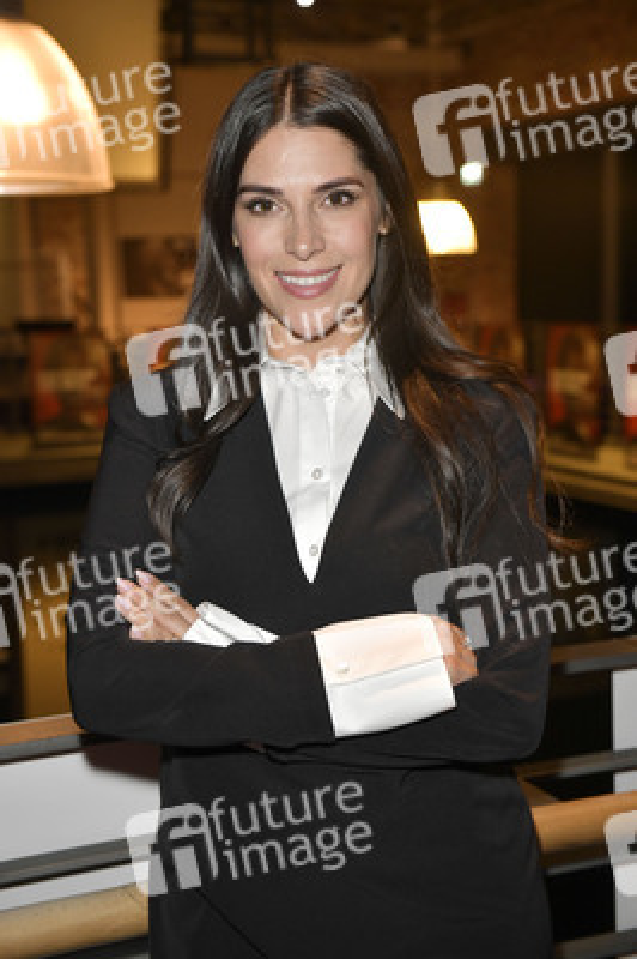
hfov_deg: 24.2
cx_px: 318
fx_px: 1489
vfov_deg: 35.7
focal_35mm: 56
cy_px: 480
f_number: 5.6
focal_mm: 56
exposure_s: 1/160
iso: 1600
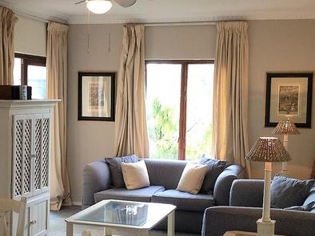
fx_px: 646
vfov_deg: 20.7
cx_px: 96
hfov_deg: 27.2
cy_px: 140
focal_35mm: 71
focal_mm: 4.28
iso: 100
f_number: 2.4
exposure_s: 1/40
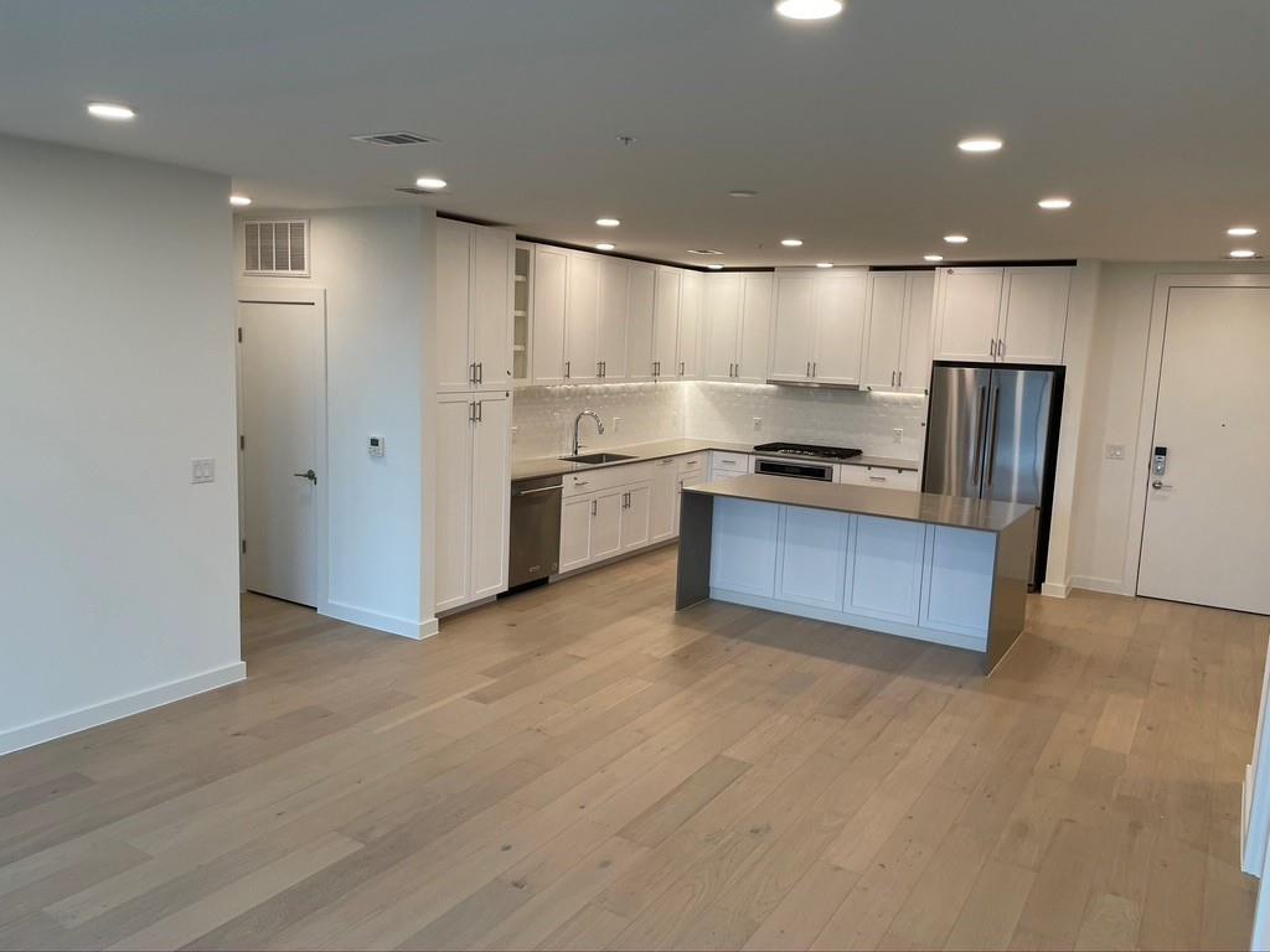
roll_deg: -2.1
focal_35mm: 26
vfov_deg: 53.1
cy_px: 476
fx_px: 954
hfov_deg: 67.3
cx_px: 635
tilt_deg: -8.0
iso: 80
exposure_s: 1/120
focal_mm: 4.2
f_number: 1.6
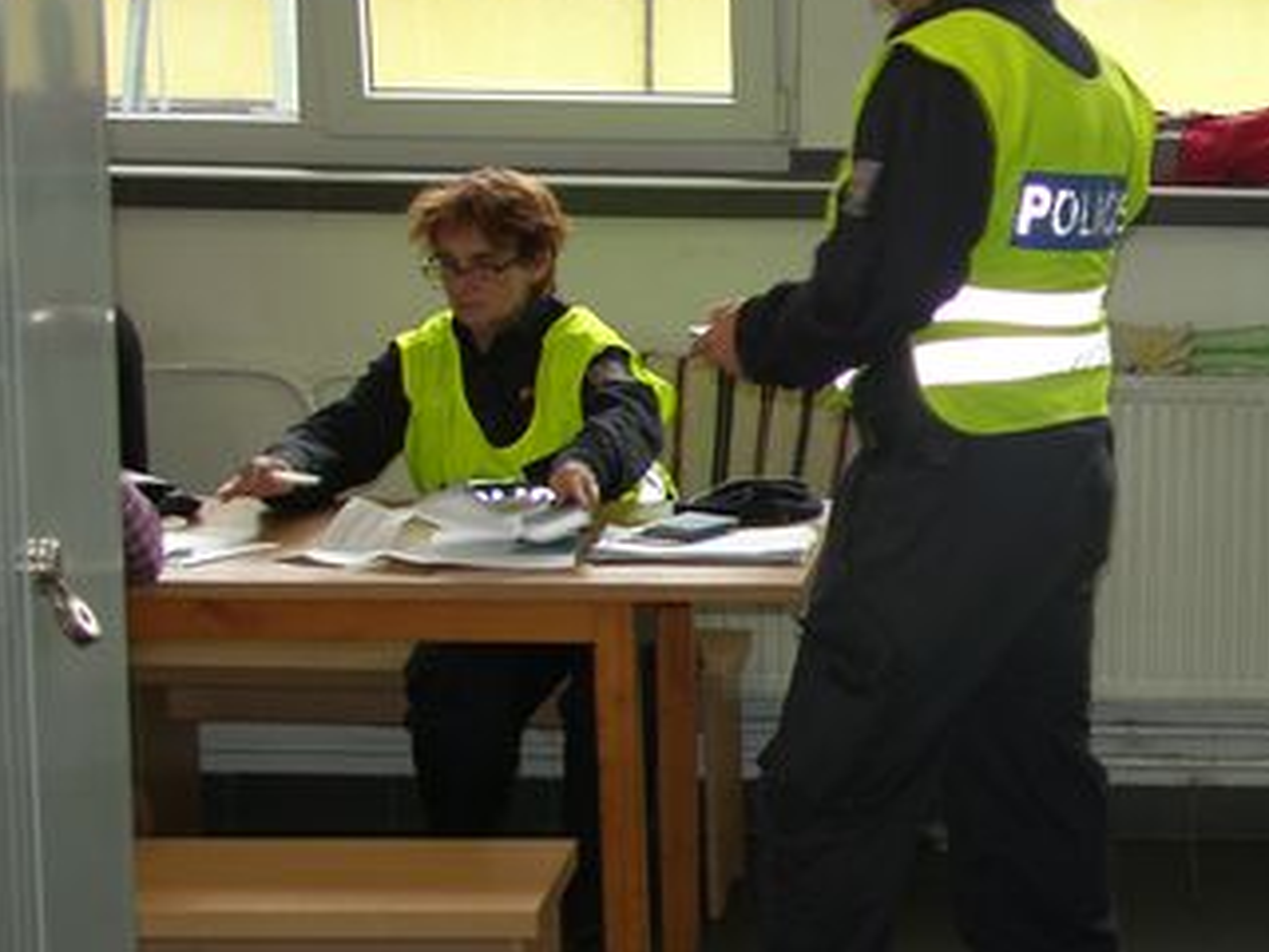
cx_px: 1170
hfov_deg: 21.2
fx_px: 3299
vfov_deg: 16.4
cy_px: 575
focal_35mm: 90
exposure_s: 1/50
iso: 50
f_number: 2.5
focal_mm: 11.5
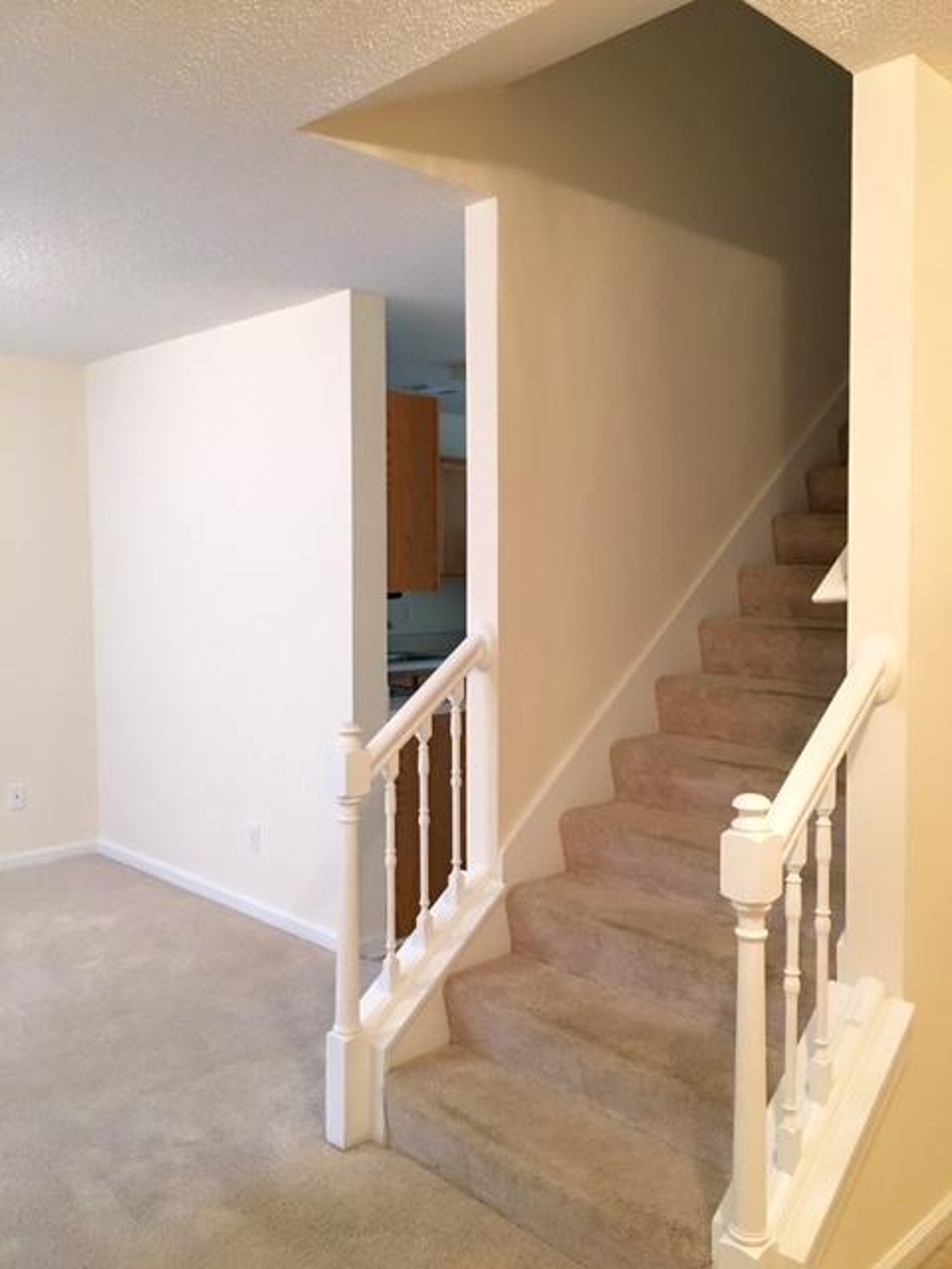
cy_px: 634
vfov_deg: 61.7
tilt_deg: -2.0
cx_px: 476
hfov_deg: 48.2
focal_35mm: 29
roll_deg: -0.1
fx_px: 1063
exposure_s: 1/15
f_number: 2.2
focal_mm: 4.15
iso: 64
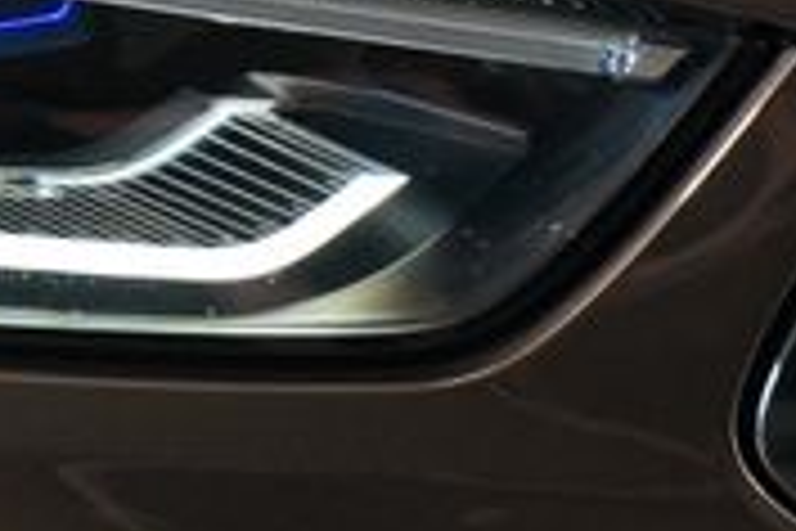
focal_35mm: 406
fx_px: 8976
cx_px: -193
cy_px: -79
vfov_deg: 3.4
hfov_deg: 5.1
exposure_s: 1/160
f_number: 5.6
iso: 2500
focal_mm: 70
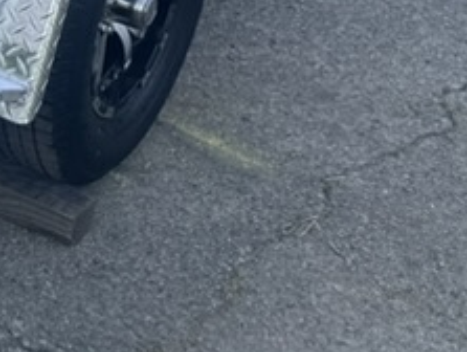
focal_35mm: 110
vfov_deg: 12.2
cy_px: -323
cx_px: -484
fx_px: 1486
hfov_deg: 14.6
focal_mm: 6.76
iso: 80
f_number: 1.78
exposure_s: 1/1094
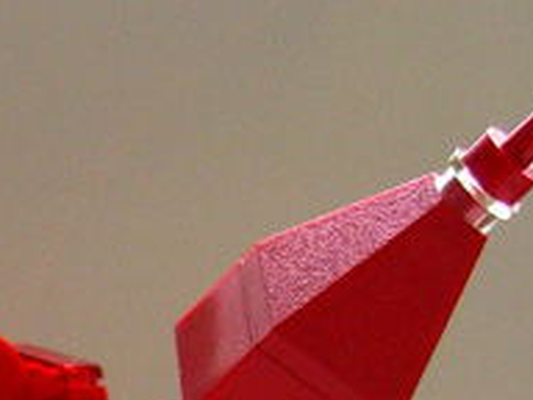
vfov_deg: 8.8
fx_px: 2433
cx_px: -291
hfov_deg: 11.9
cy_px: 811
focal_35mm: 158
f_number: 2.8
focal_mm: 7.9
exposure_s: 1/160
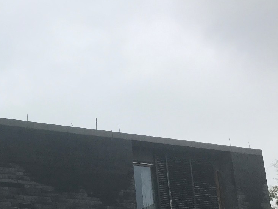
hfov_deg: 30.2
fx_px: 490
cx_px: 25
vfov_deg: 23.5
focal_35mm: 61
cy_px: 181
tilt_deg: +16.7
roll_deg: +1.3
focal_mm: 3.99
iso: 20
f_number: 1.8
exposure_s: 1/709
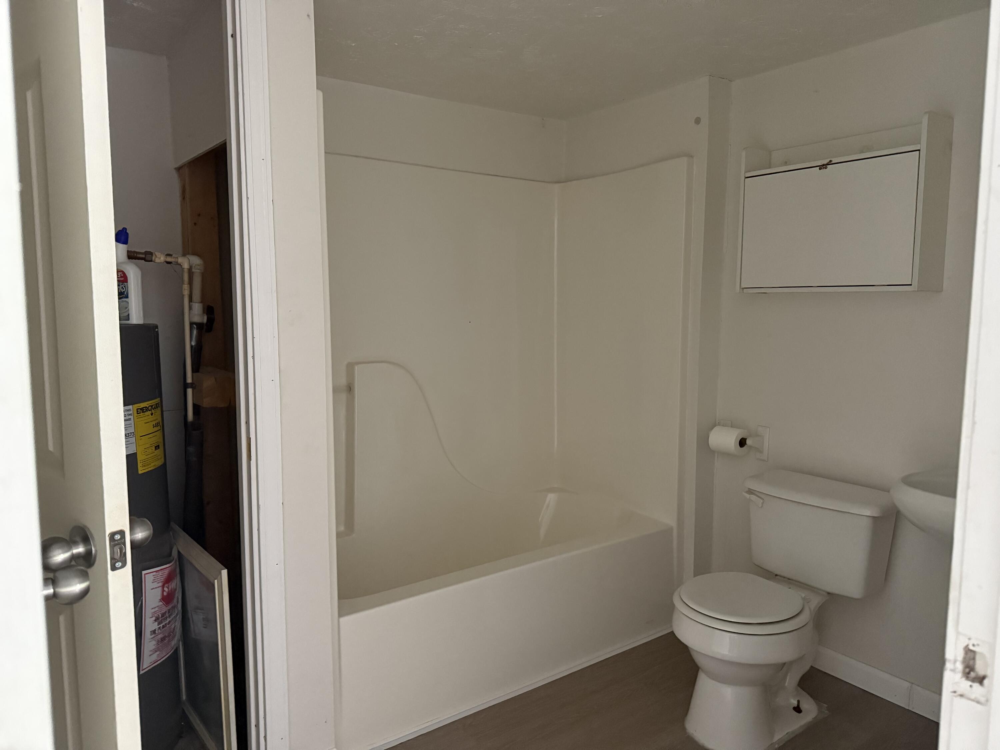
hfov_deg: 71.6
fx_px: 693
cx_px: 500
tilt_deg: -6.3
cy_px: 375
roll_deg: -1.0
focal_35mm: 24
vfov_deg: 56.8
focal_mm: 6.76
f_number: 1.78
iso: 800
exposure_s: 1/40
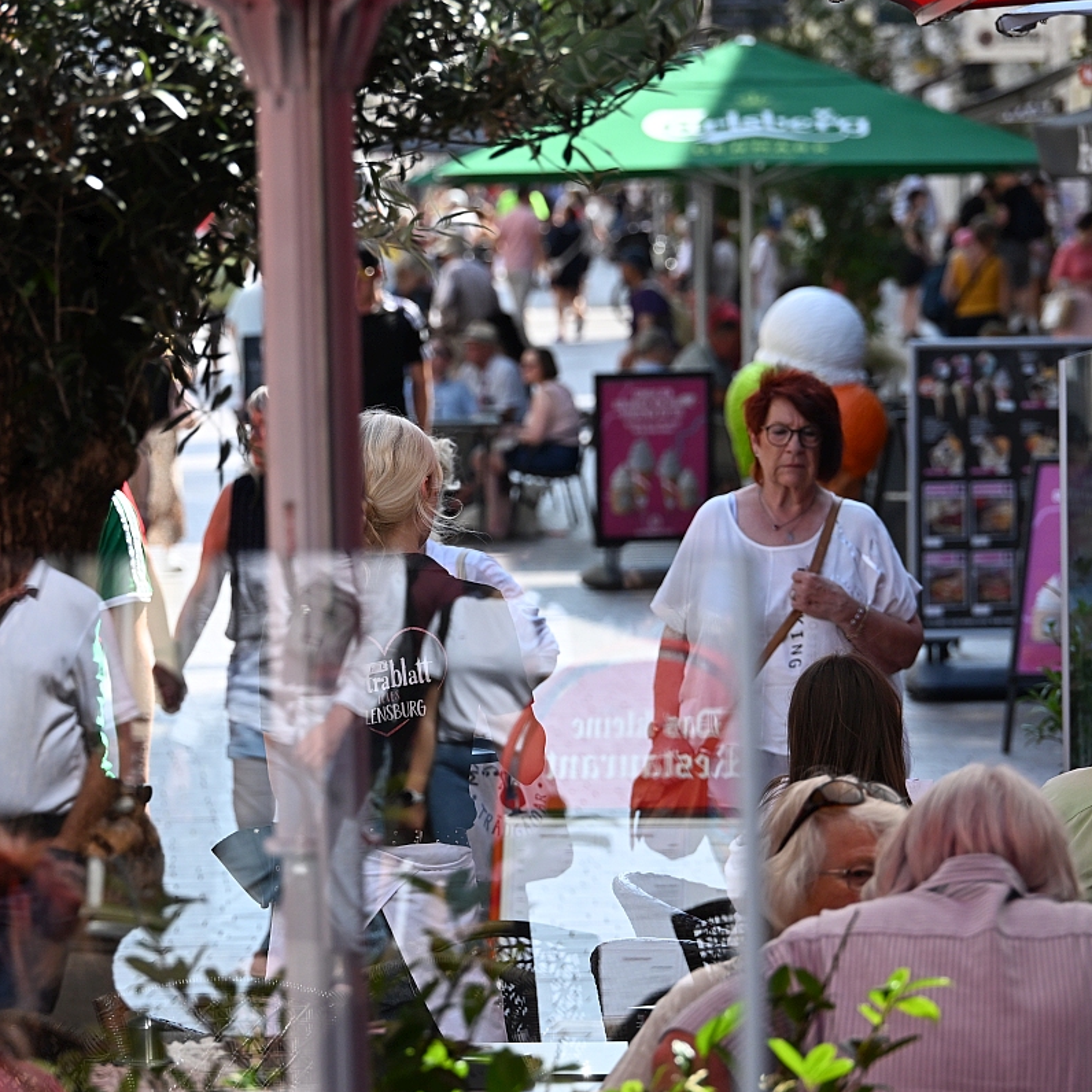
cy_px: 547
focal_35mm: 282
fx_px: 10065
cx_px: 409
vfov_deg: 6.2
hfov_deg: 6.2
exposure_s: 1/1250
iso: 1400
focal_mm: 220
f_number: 8
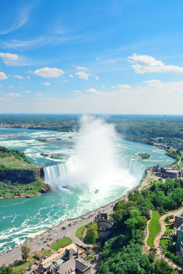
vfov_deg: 60.3
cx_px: 92
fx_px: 236
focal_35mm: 31
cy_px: 137
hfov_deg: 42.3
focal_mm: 31
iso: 400
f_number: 8
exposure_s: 1/1600
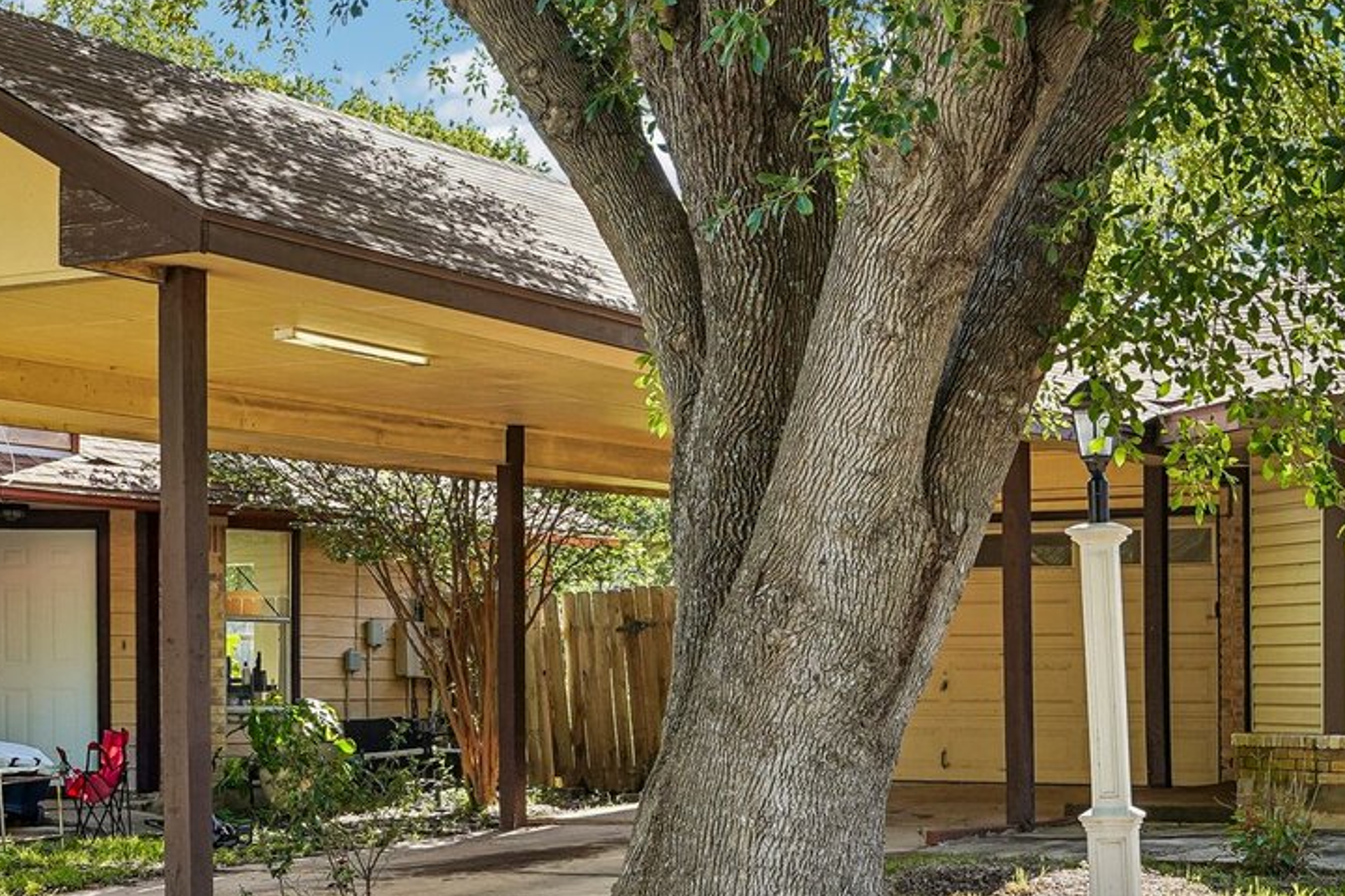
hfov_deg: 27.6
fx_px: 2732
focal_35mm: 73
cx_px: 786
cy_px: 392
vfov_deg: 18.6
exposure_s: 1/50
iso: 100
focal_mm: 32.5
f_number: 8
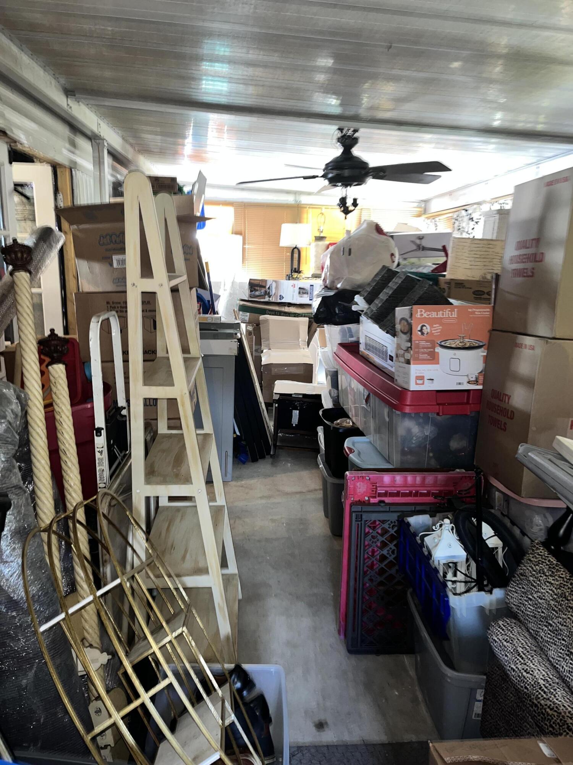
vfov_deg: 67.3
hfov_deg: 53.1
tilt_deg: -12.5
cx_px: 286
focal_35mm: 26
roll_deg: -1.5
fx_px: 574
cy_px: 382
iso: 100
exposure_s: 1/5
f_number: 1.6
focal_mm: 5.1
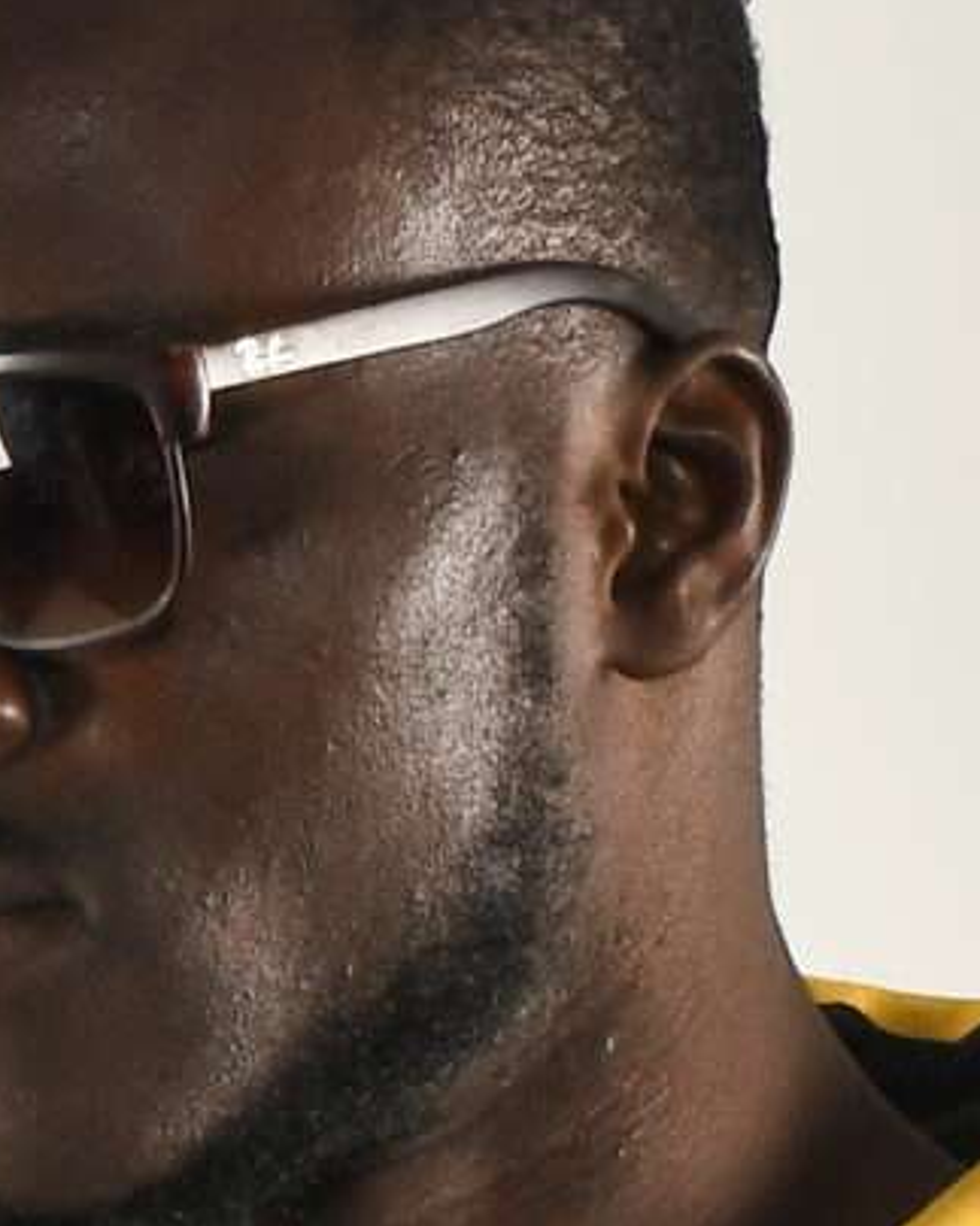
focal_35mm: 428
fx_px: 15523
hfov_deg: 3.6
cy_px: 3126
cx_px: 611
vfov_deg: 4.4
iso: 160
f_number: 11
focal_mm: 48
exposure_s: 1/125
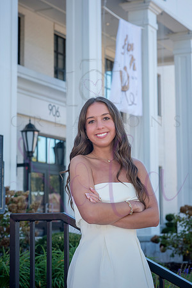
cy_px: 144
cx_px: 96
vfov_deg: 23.9
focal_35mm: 85
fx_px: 680
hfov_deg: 16.1
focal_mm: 85
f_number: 7.1
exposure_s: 1/640
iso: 800
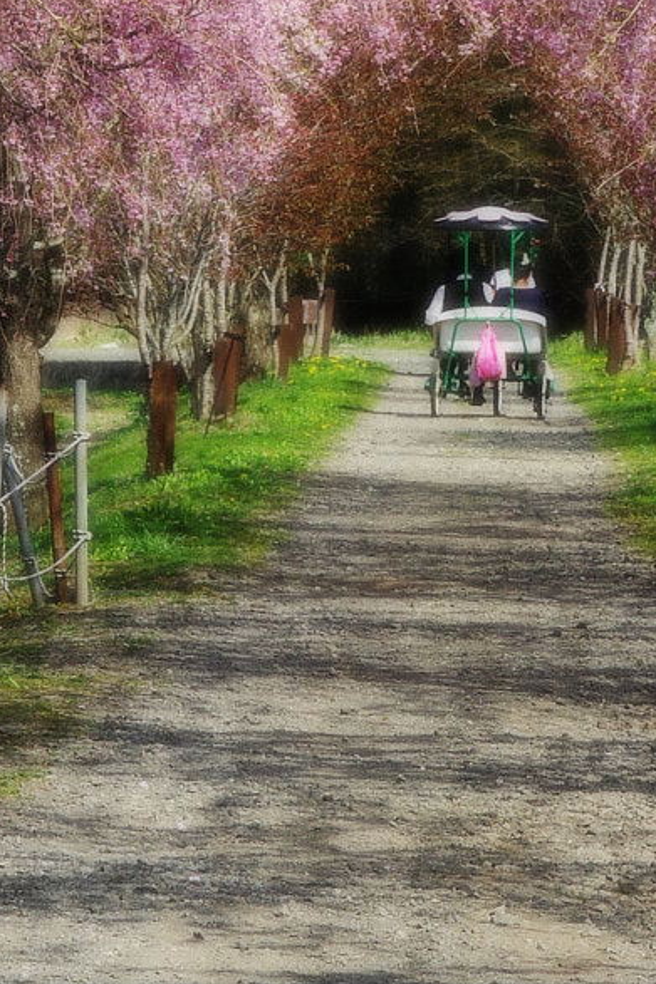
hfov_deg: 4.0
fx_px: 9462
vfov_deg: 5.9
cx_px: 476
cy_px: -45
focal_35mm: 346
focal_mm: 85
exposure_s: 1/160
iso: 800
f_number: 18
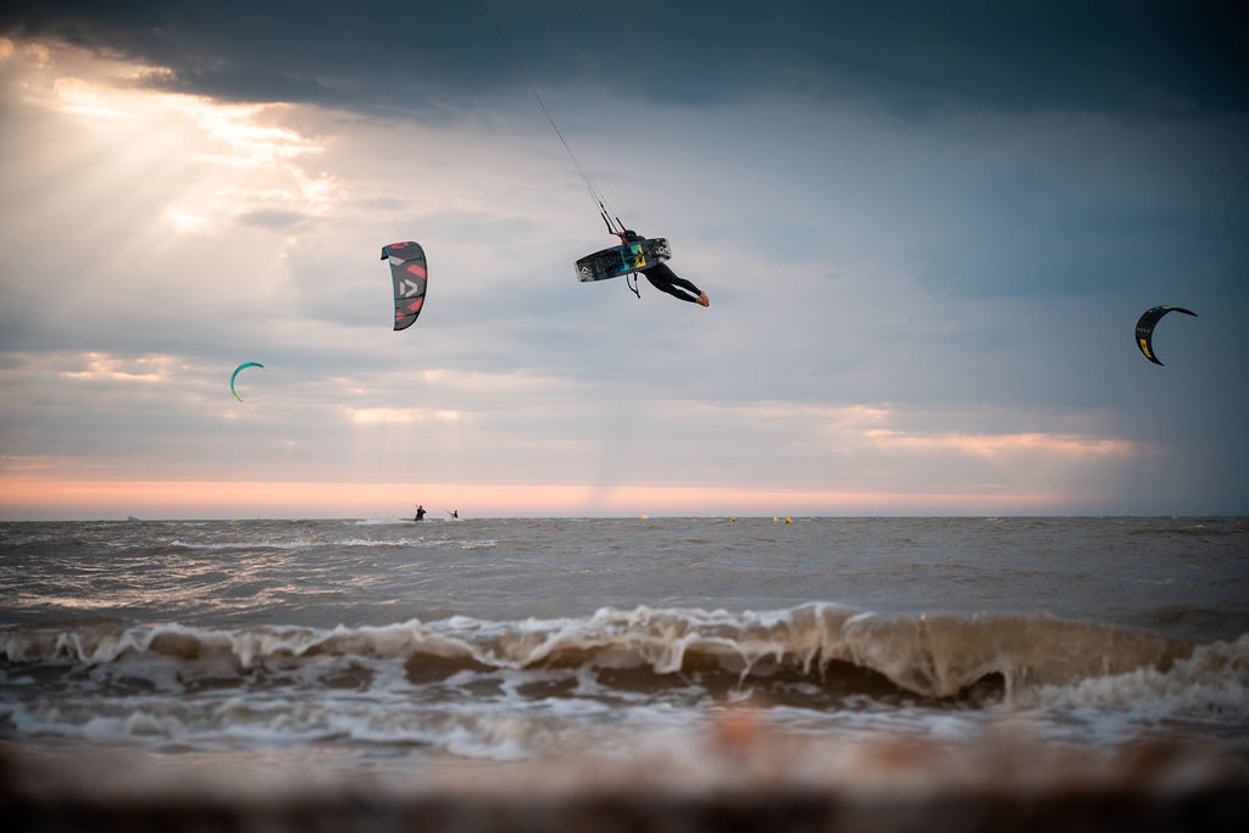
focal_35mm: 71
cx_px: 624
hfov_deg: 28.4
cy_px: 416
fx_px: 2470
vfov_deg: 19.1
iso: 160
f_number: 2.8
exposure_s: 1/1600
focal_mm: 70
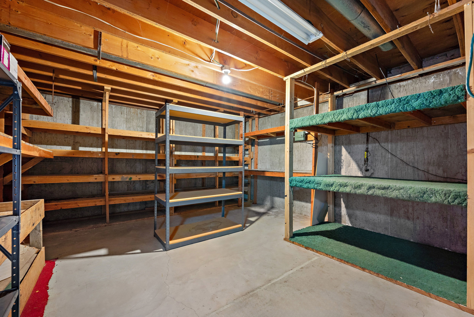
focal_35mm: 14
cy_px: 158
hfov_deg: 104.2
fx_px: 184
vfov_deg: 81.3
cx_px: 237
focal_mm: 14
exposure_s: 1.6
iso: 500
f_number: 8
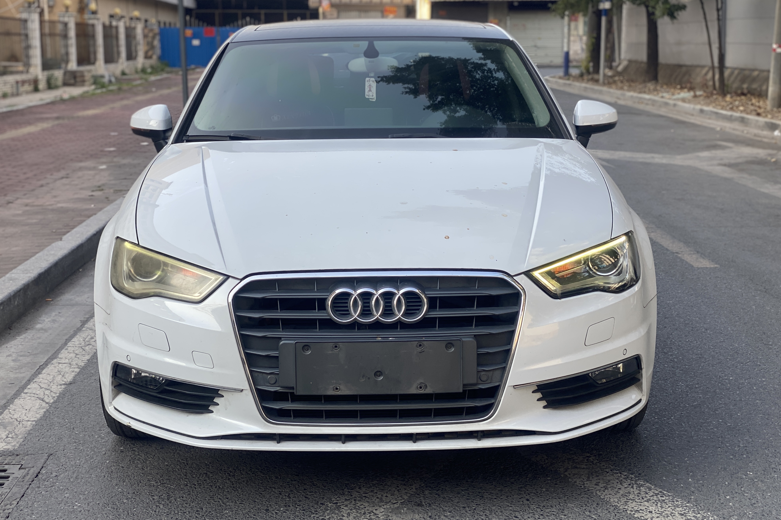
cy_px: 234
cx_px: 385
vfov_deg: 24.6
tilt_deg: -9.7
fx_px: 1193
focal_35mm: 55
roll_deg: +0.8
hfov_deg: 36.2
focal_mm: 6
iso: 20
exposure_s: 1/292
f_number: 2
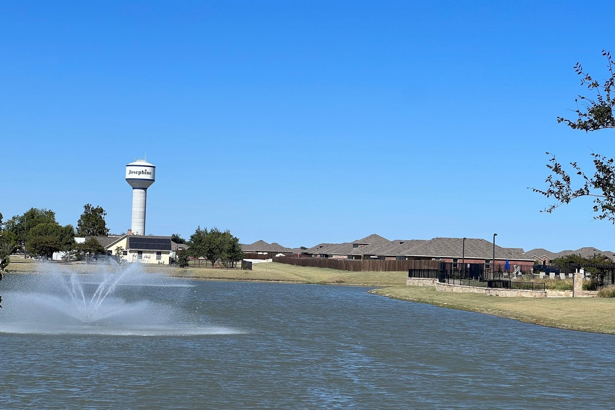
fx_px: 1384
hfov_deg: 25.1
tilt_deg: +1.3
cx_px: 305
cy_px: 222
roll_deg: -2.7
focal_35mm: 81
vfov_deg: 16.9
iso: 32
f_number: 2.8
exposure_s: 1/1309
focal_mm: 9
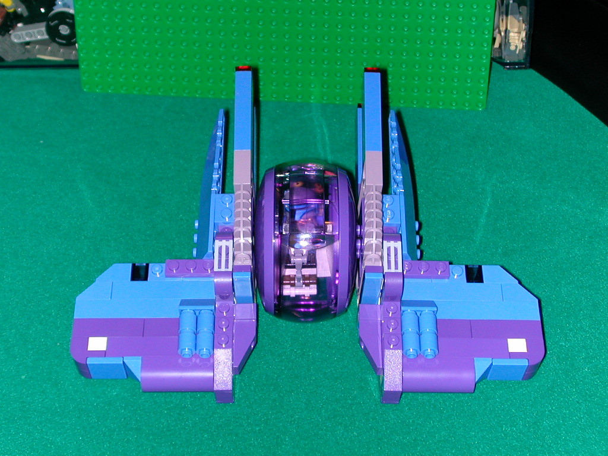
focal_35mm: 68
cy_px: 228
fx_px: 1194
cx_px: 304
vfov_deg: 21.6
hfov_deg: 28.6
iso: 100
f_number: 3.7
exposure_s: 1/59.9
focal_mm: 10.4
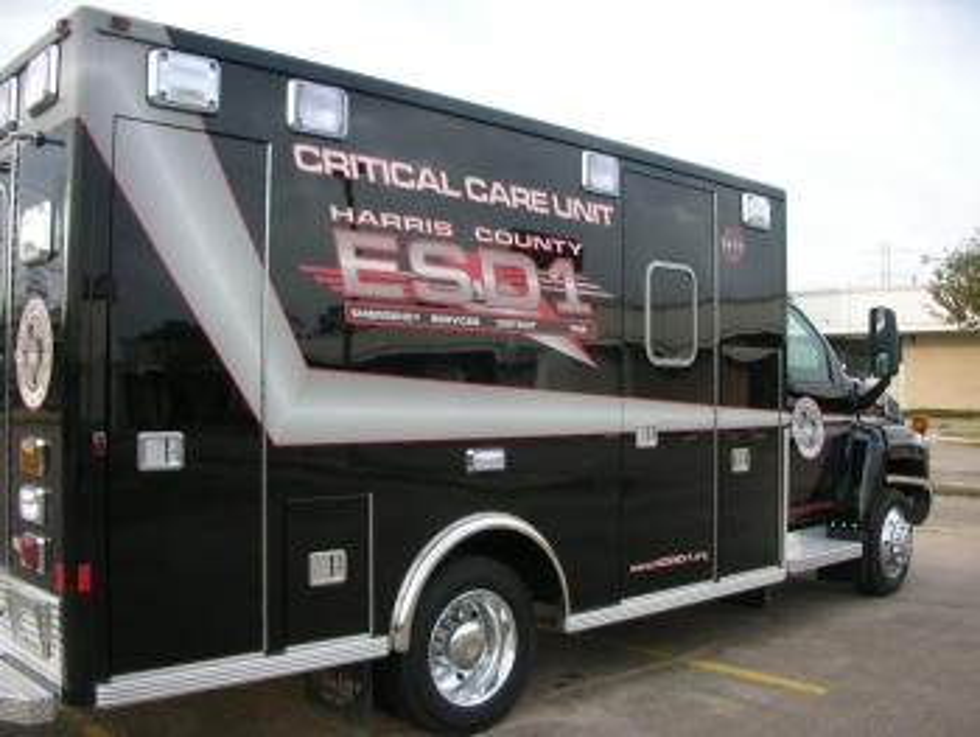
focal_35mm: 35
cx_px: 490
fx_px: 992
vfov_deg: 40.7
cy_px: 368
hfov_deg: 52.6
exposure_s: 1/39.5
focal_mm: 5.8
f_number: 3
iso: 50
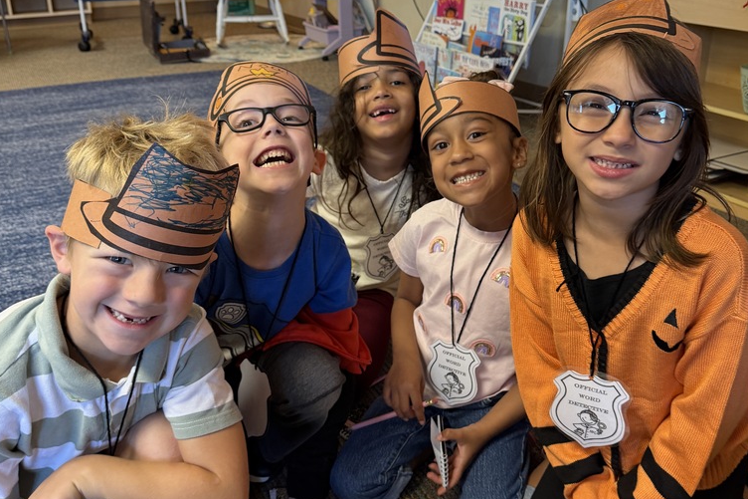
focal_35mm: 34
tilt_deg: -21.5
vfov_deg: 38.7
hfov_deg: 55.8
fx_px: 706
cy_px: 201
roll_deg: +0.7
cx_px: 377
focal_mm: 6.76
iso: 250
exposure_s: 1/60
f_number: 1.78
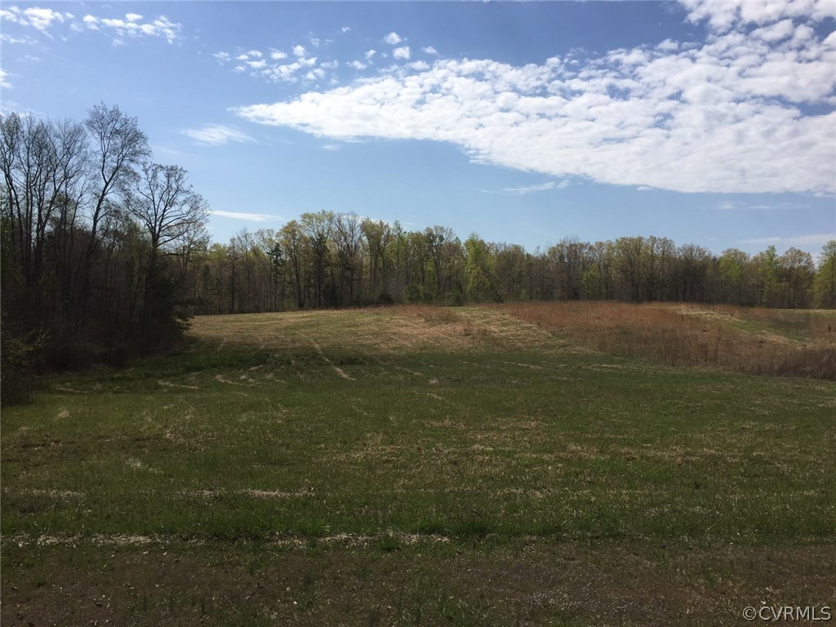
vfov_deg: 48.2
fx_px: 700
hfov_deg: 61.7
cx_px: 418
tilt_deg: -1.5
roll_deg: -1.2
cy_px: 314
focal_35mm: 29
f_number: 2.2
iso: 32
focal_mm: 4.15
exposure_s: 1/2825
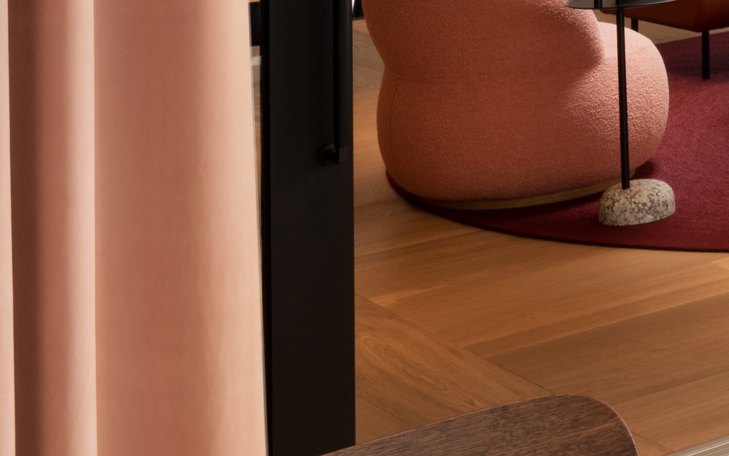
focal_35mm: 96
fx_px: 1907
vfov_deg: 13.3
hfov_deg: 15.0
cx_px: 1665
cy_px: -90
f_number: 11
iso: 160
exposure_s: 1/4
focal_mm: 19
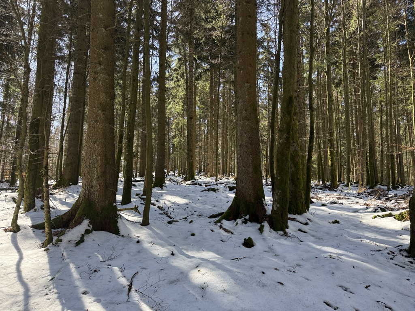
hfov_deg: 71.6
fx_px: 288
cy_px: 156
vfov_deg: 56.8
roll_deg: -1.8
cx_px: 208
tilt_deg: +7.6
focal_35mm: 24
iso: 100
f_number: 1.78
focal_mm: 6.76
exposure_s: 1/622
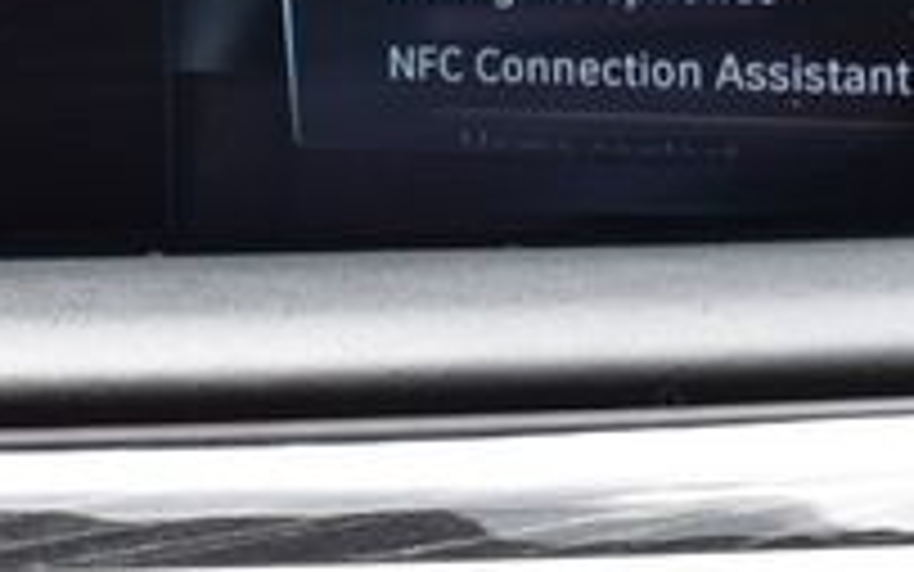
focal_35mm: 140
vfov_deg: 9.3
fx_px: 3478
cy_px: 27
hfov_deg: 14.6
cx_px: -90
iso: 400
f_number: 8
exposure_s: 1/60
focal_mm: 29
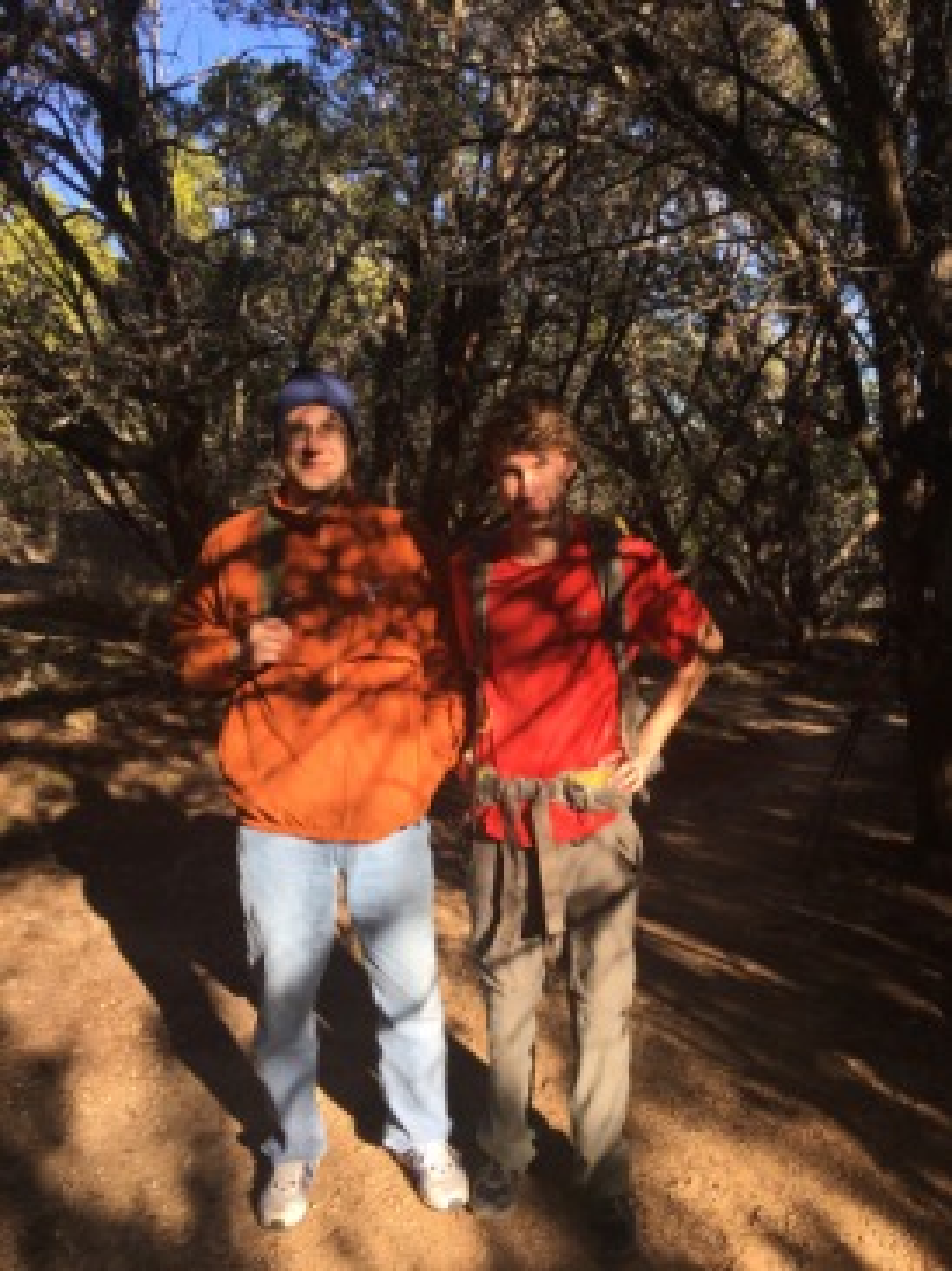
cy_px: 636
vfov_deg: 61.7
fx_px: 1065
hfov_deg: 48.2
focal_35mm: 29
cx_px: 476
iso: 25
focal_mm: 4.15
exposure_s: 1/635
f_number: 2.2
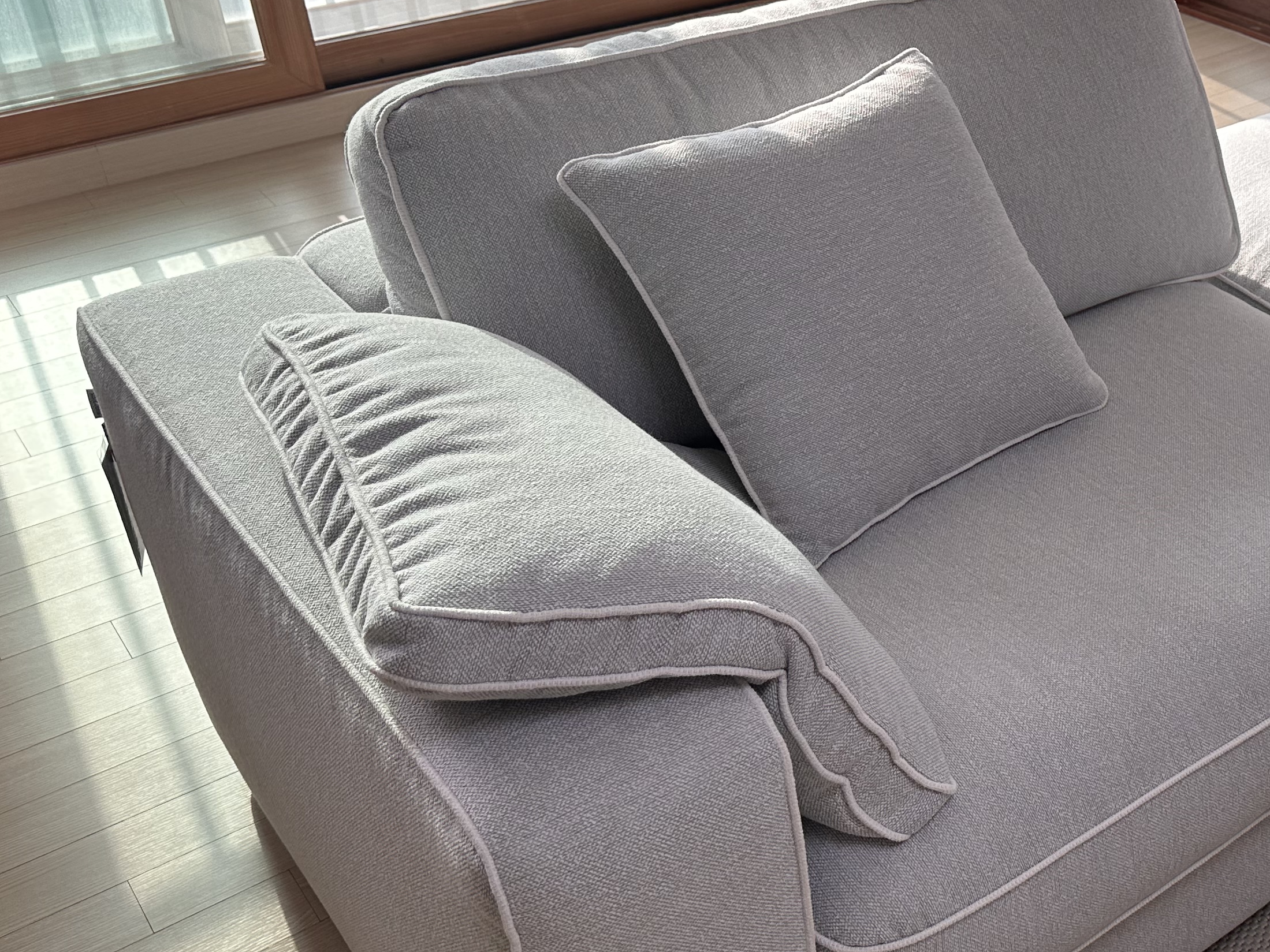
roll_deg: -1.4
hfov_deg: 40.1
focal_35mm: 44
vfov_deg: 32.9
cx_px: 1118
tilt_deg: -31.1
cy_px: 440
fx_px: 1614
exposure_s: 1/709
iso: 80
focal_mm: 6.86
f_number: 1.78
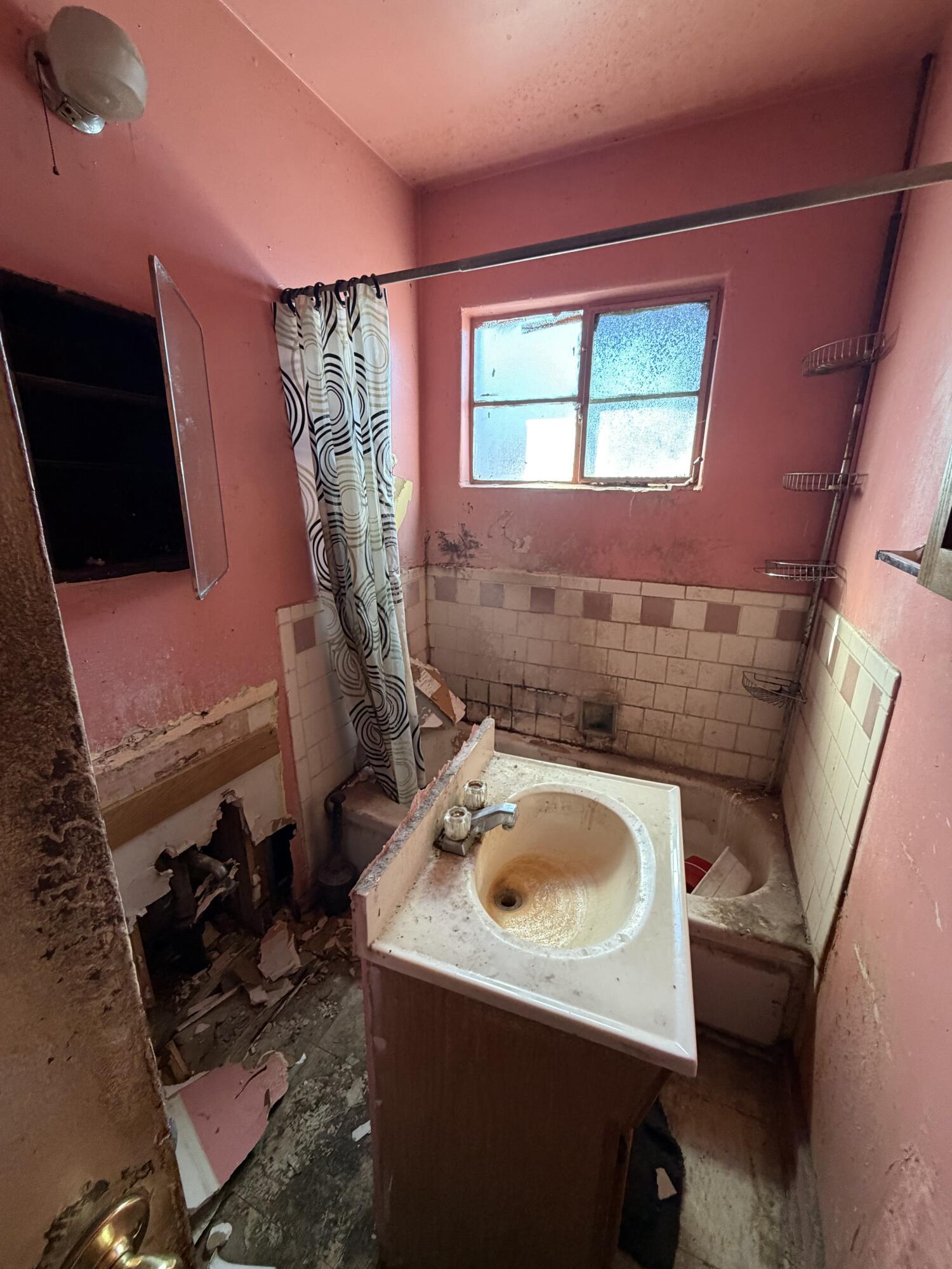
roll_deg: -1.4
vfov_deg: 102.1
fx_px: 513
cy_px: 634
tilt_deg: -17.2
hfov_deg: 85.7
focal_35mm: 14
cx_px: 476
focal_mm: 2.22
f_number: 2.2
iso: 400
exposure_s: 1/60
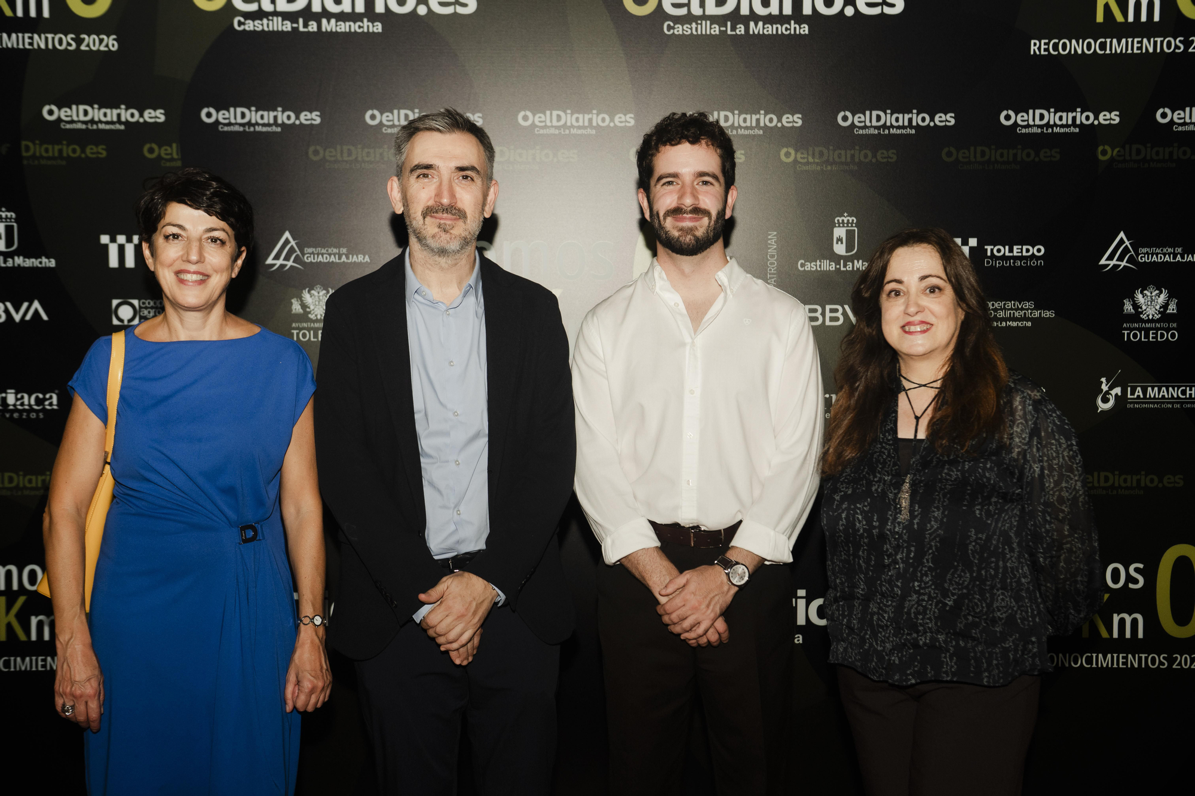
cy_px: 398
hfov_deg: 43.6
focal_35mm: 45
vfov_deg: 29.9
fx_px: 1494
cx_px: 598
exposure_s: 1/125
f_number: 4.5
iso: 800
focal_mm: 45
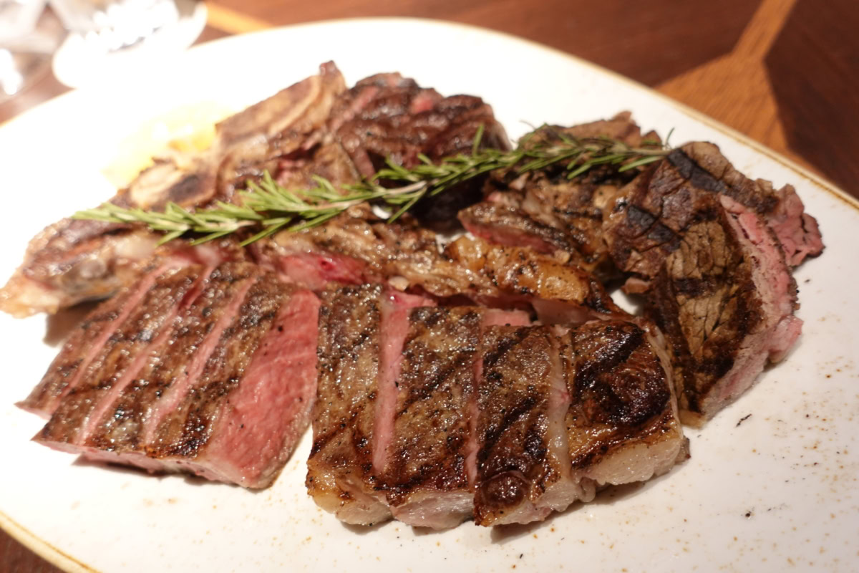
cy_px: 286
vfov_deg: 45.0
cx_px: 430
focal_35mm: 29
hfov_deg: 63.7
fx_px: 692
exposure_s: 1/25
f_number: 2.5
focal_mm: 11.5
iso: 800
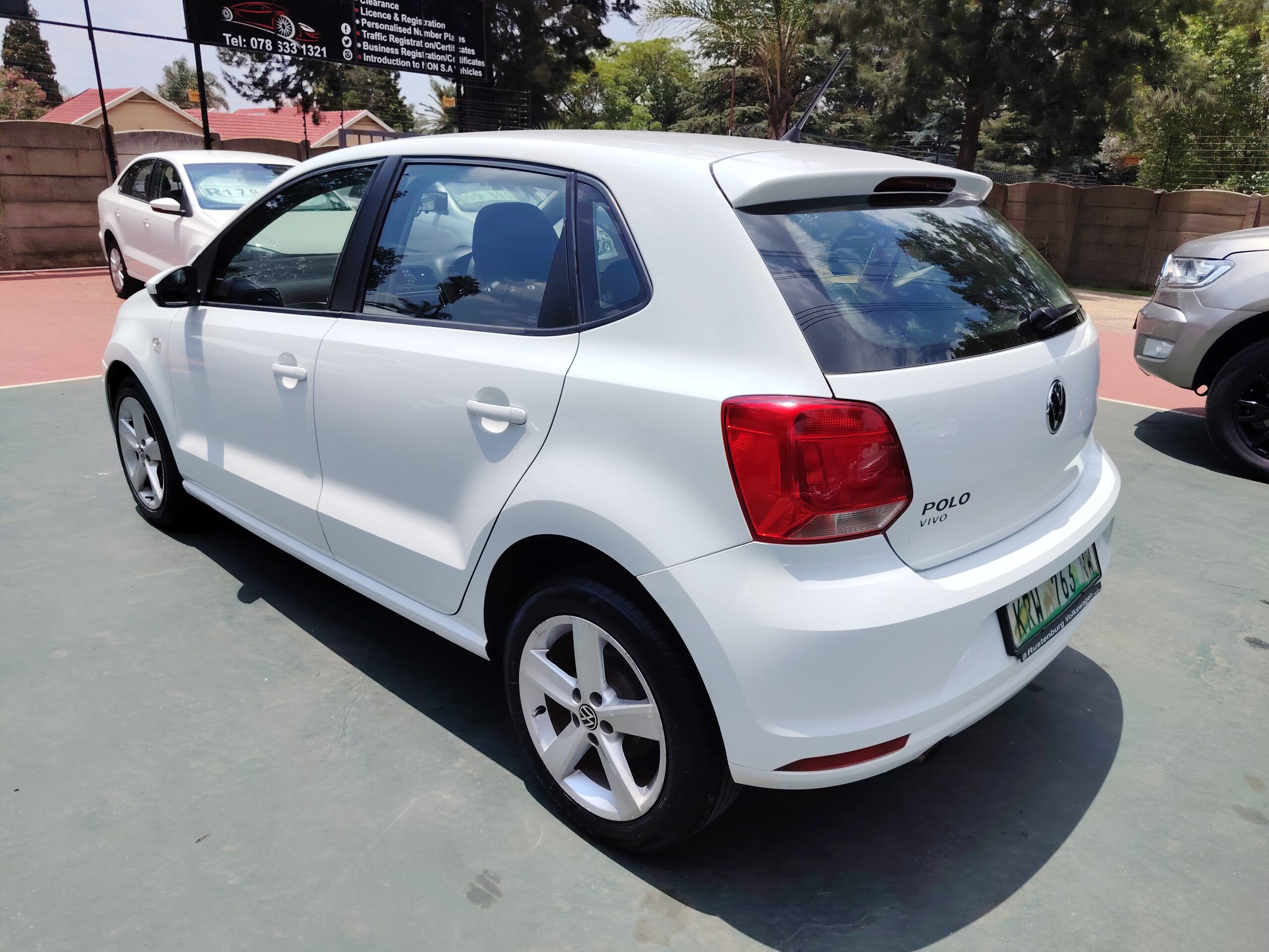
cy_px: 476
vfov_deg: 56.8
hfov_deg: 71.6
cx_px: 634
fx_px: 880
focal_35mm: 24
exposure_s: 1/1486
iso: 100
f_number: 1.75
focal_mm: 5.25
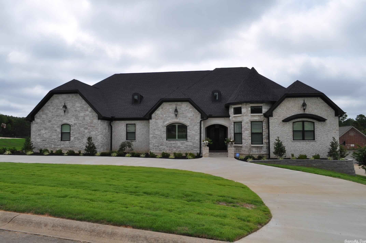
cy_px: 122
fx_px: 274
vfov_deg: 47.8
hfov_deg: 67.4
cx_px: 183
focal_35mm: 27
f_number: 14
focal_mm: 18
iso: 200
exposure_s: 1/200
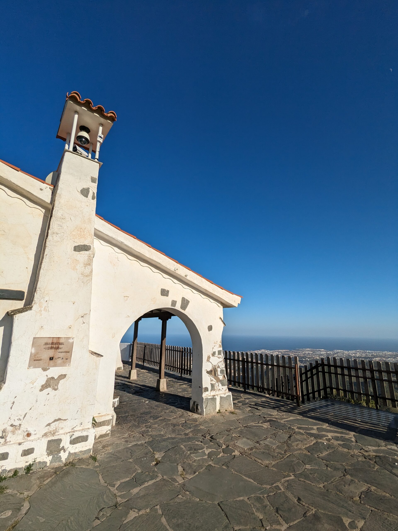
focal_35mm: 16
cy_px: 266
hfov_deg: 78.1
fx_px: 245
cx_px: 199
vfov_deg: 94.5
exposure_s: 1/3448
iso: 48
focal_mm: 2.35
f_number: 2.2
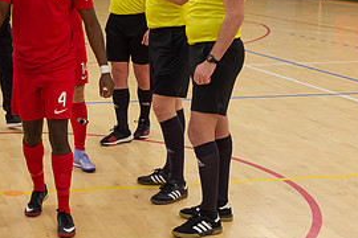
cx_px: 13
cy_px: 79
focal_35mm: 86
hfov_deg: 22.8
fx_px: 855
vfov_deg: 15.9
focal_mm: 40
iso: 1100
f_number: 4
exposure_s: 1/320
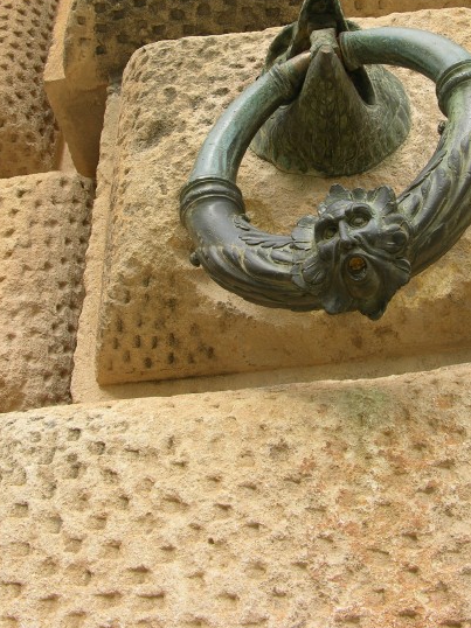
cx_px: 291
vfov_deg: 37.6
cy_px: 188
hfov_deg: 29.0
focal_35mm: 50
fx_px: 908
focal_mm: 8.9
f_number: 4.5
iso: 50
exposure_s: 1/110
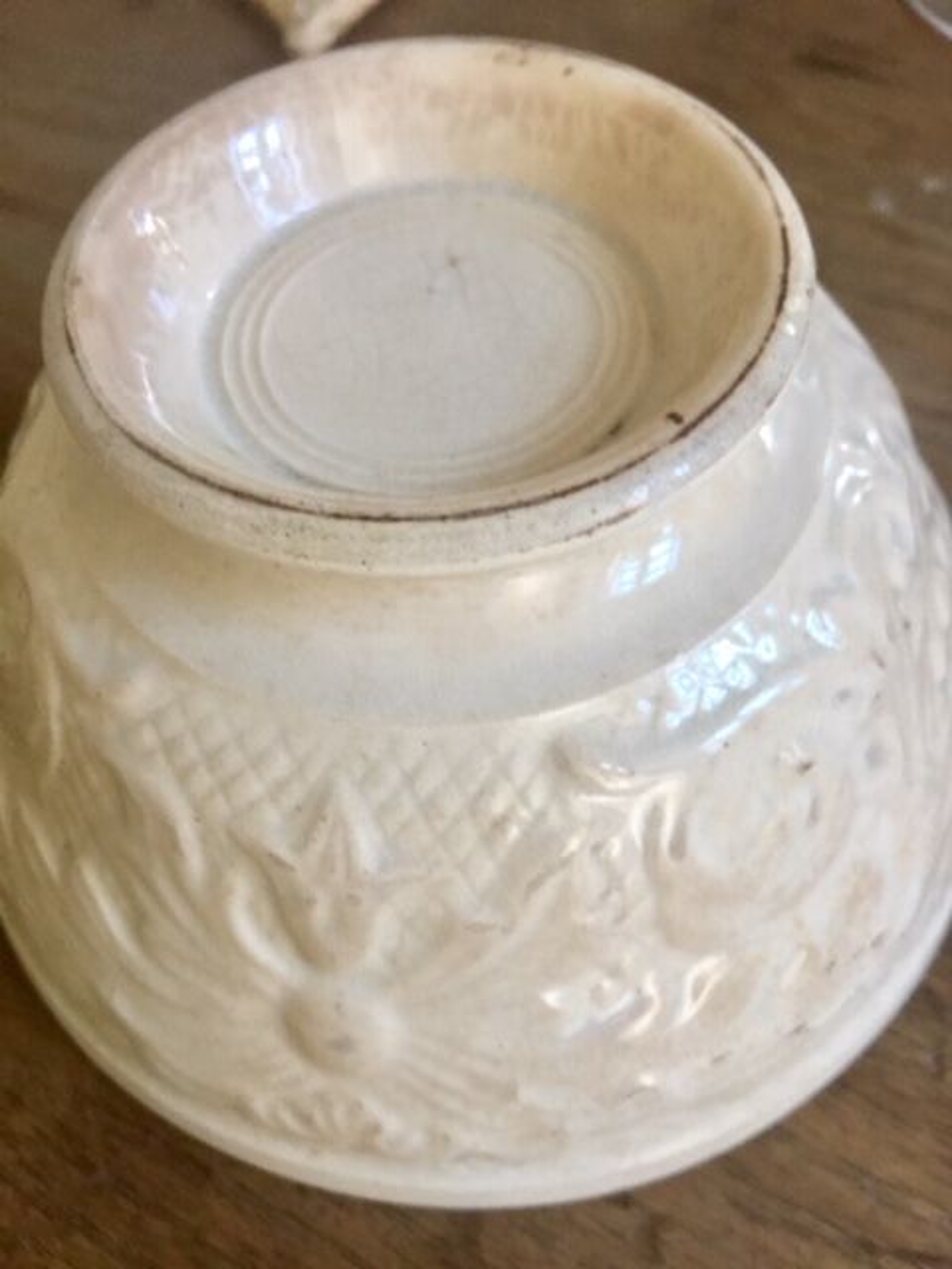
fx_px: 1063
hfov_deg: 48.2
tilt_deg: -57.8
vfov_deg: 61.7
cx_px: 476
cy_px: 634
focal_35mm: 29
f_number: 2.2
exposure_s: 1/17
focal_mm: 4.15
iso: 64
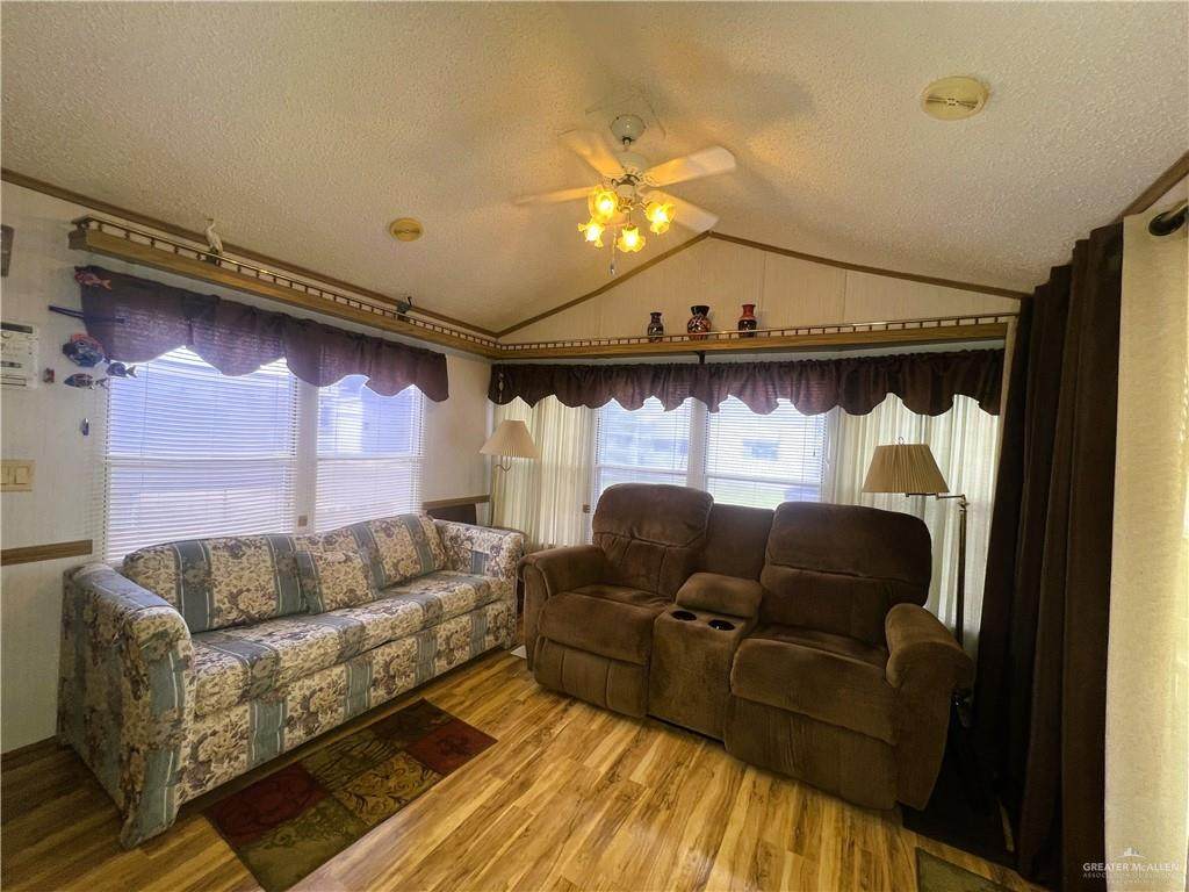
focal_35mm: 13
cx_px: 594
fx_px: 447
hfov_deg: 106.2
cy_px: 446
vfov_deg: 89.9
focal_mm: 1.57
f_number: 1.8
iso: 80
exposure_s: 1/120
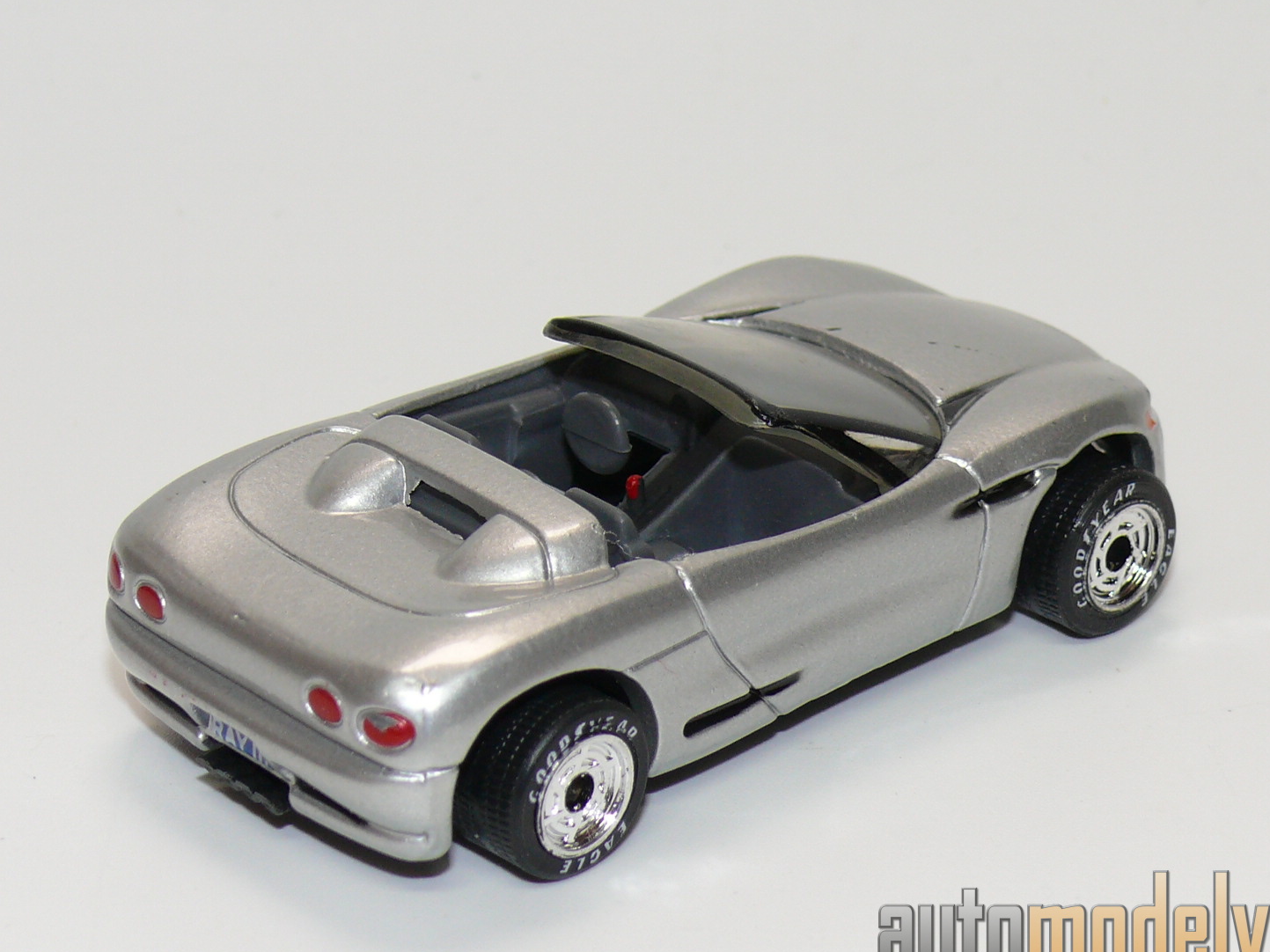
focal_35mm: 122
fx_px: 4476
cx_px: 675
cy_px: 477
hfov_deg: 16.1
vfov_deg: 12.1
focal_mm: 14
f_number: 4
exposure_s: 1/30
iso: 100
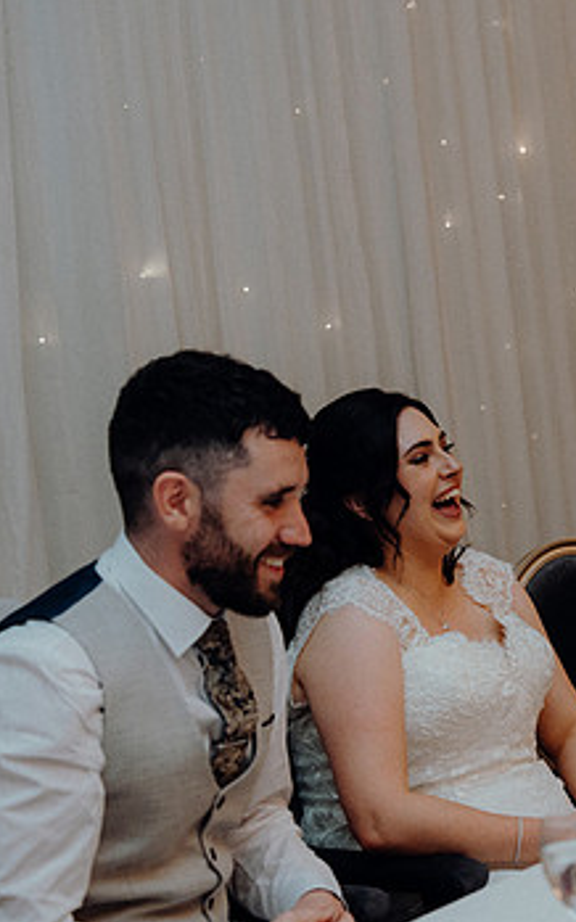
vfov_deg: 21.9
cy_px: 503
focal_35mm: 95
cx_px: 740
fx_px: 2387
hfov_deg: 13.3
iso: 2500
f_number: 3.5
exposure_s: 1/160
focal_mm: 56
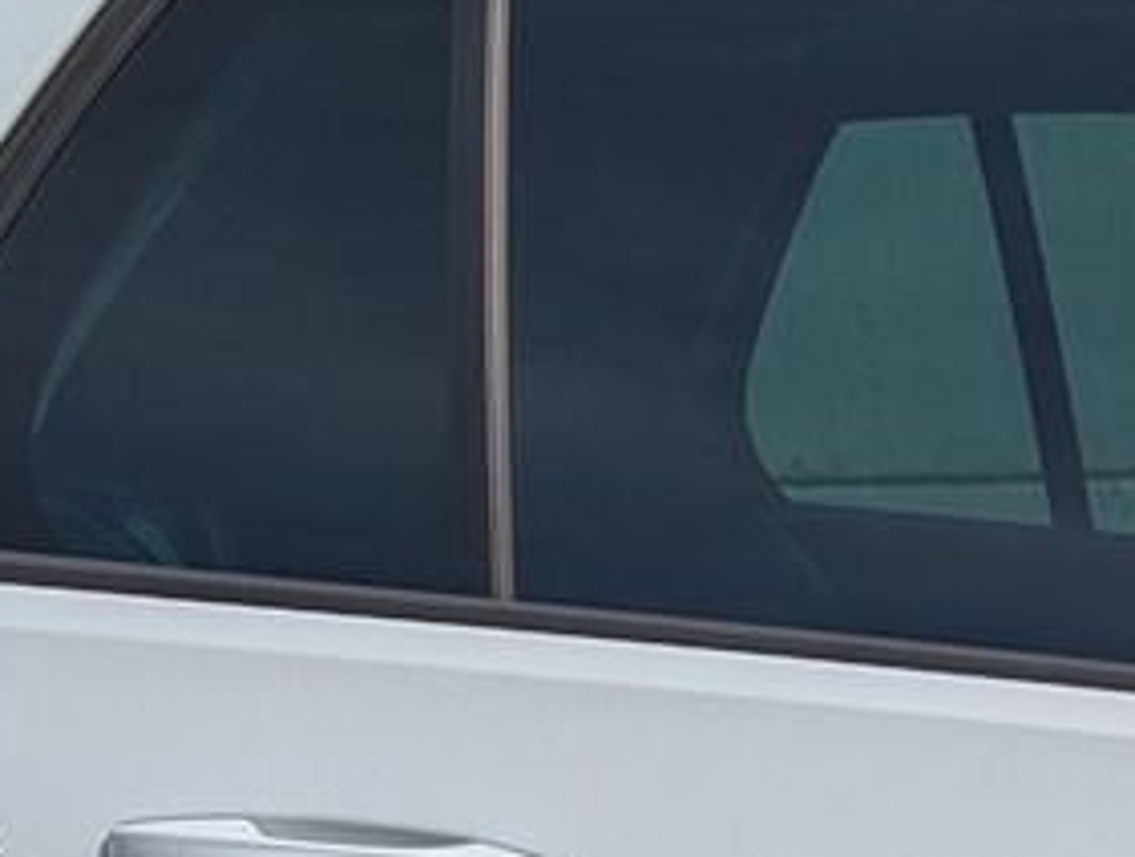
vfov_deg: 8.3
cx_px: 2472
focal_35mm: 172
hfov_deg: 10.3
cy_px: 1625
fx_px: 5652
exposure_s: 1/1808
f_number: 1.68
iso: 20
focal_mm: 6.9
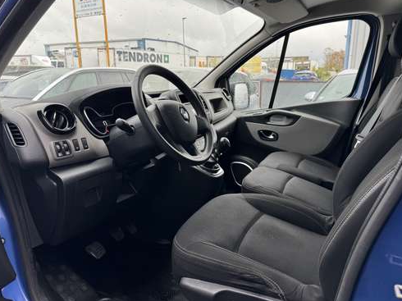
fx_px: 290
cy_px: 146
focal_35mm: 25
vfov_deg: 54.8
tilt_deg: -12.7
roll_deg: +0.0
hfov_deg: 69.4
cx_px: 200
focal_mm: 6.86
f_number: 1.78
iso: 50
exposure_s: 1/121
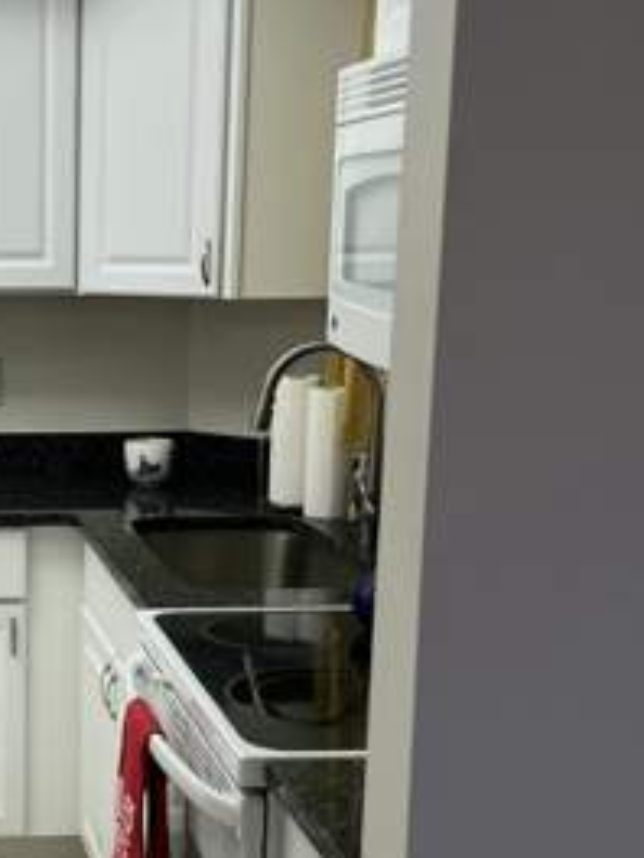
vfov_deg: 30.5
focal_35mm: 63
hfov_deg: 22.3
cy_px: 566
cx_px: -20
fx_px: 1563
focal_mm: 5.7
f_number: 1.5
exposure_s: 1/120
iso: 64
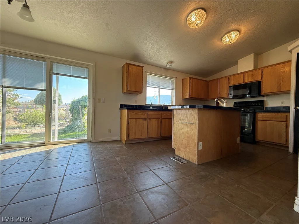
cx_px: 150
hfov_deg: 102.1
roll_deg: -1.8
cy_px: 112
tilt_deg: +0.7
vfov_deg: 85.7
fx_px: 121
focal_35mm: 14
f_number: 2.2
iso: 100
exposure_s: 1/120
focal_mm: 2.22
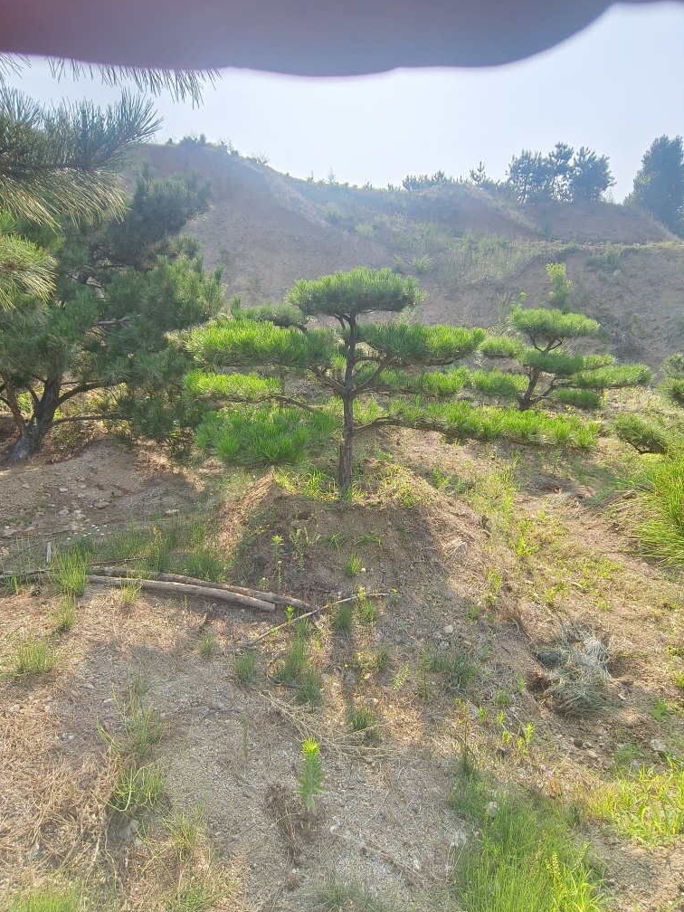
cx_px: 357
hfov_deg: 71.6
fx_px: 474
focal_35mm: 18
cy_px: 465
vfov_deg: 87.7
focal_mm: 2.28
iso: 100
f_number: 2
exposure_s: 1/235
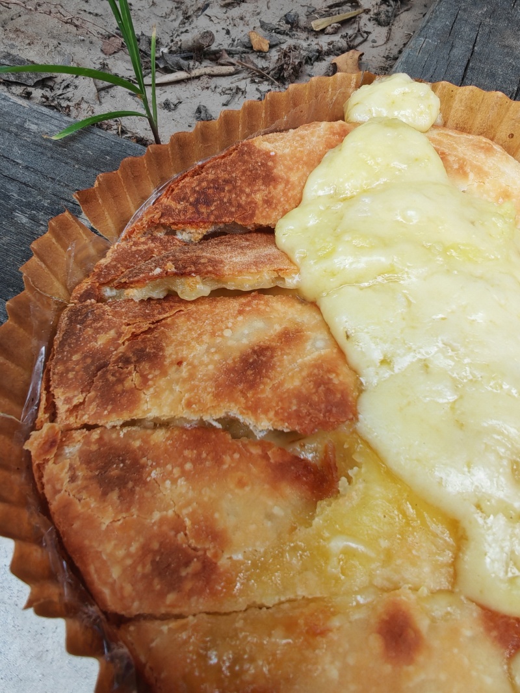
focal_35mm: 27
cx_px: 260
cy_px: 346
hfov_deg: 51.3
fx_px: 541
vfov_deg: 65.3
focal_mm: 1.96
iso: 80
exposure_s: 1/100
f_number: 2.2
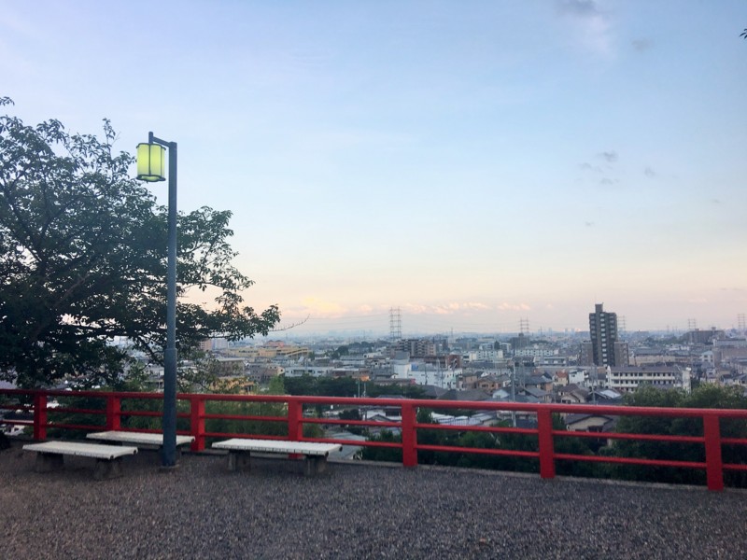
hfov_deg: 61.7
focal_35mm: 29
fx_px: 626
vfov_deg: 48.2
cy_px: 280
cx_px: 374
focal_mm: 4.15
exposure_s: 1/292
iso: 25
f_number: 2.2
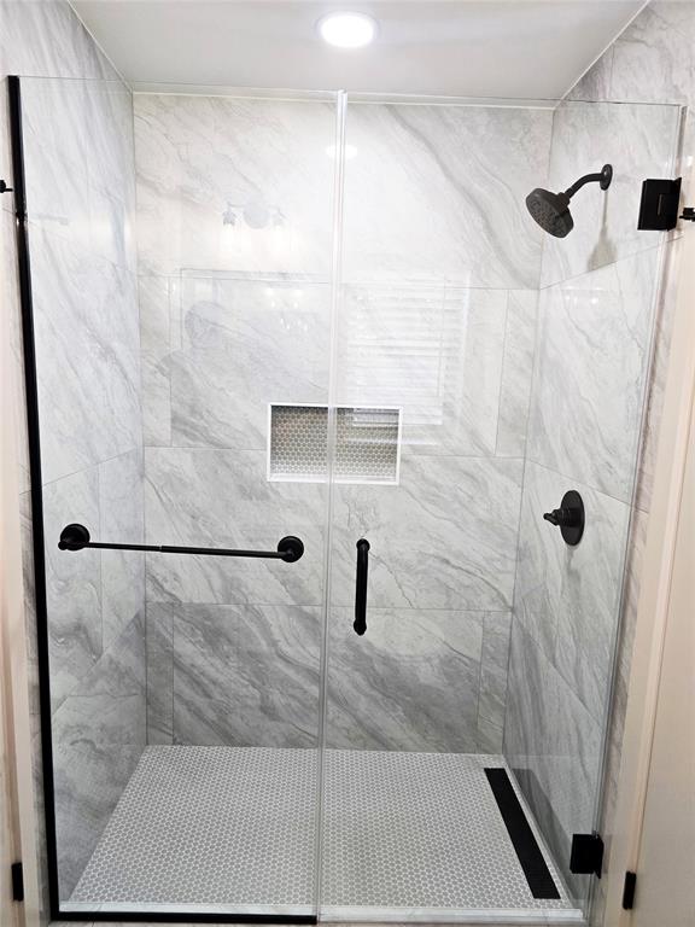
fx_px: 616
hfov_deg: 58.9
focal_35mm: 23
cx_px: 348
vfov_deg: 73.9
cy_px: 464
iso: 160
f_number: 1.7
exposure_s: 1/120
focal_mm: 6.3
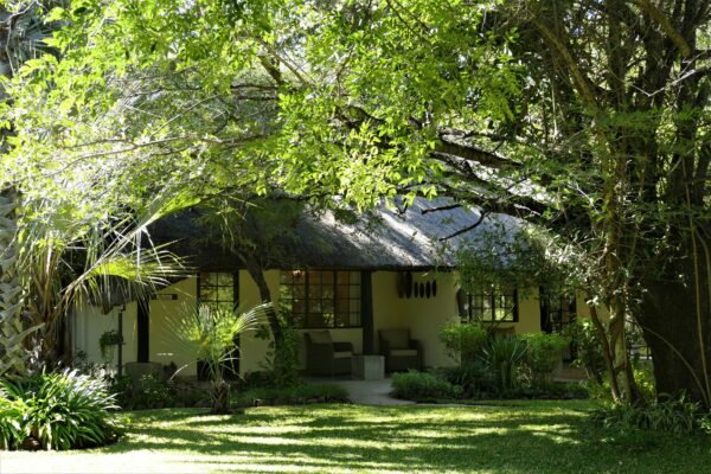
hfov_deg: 36.2
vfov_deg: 24.6
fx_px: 1086
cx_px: 356
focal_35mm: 55
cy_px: 237
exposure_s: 1/125
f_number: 3.4
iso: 125
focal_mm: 20.23
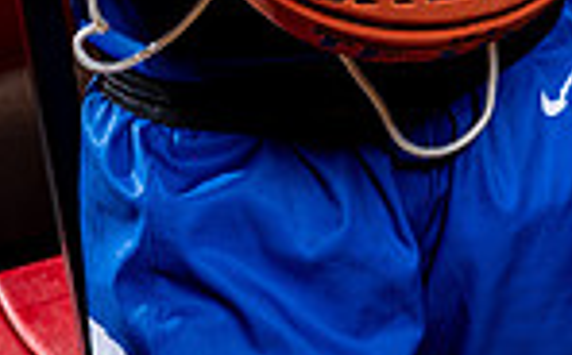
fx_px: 2755
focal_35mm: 177
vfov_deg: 7.0
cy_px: -475
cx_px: 193
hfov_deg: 11.8
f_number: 6.3
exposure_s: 1/250
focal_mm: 57
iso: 320
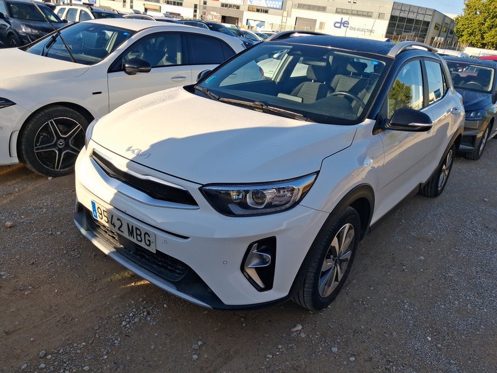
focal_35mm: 27
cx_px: 248
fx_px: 388
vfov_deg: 51.4
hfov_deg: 65.3
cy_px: 186
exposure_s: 1/476
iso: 20
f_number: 1.8
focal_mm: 4
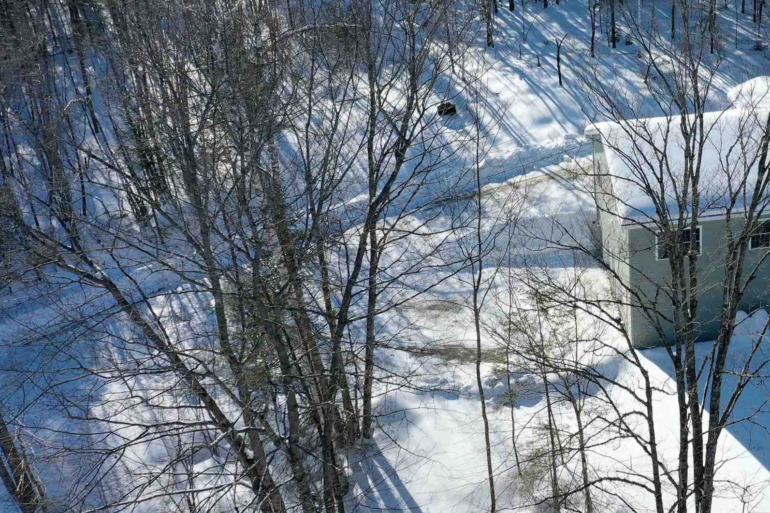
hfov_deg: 34.9
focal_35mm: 54
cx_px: 685
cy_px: 239
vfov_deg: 25.1
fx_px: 1155
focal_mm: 10.26
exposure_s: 1/500
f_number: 5.6
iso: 100
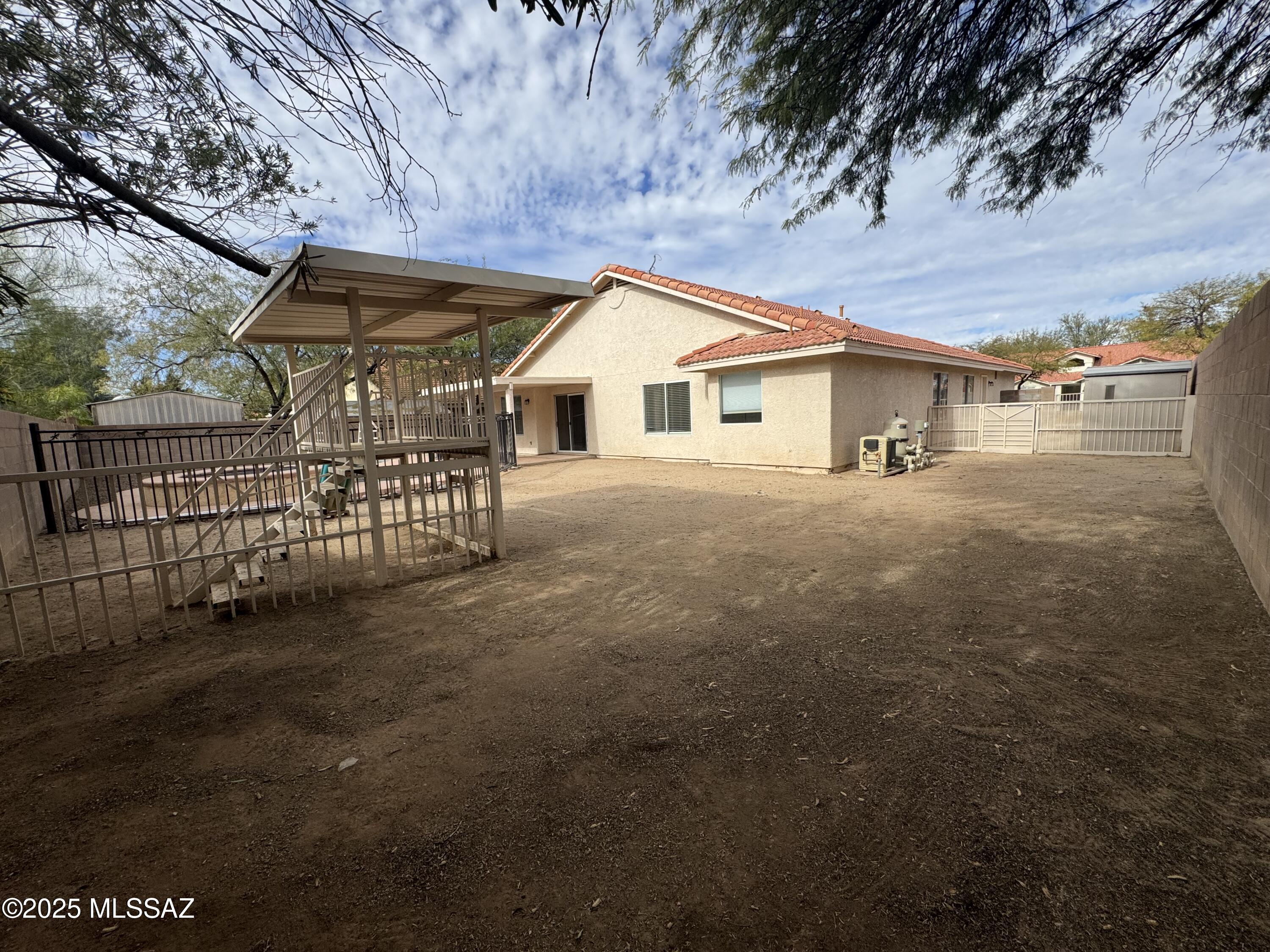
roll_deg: +2.1
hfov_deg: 102.1
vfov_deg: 85.7
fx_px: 514
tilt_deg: -6.9
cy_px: 476
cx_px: 635
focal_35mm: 14
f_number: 2.2
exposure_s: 1/2415
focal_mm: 2.22
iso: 50
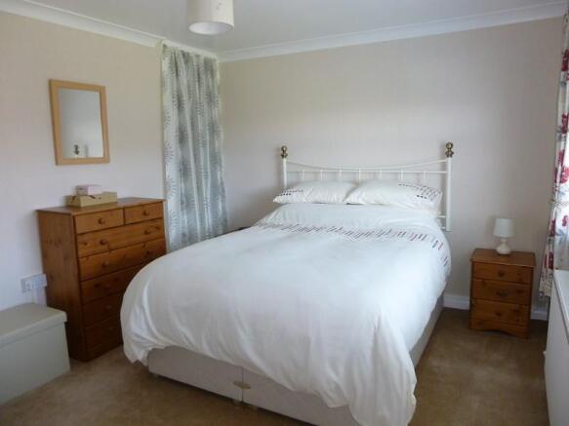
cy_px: 213
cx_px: 284
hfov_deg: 69.4
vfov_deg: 54.9
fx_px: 411
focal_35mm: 25
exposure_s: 1/60
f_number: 3.1
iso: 200
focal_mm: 4.5
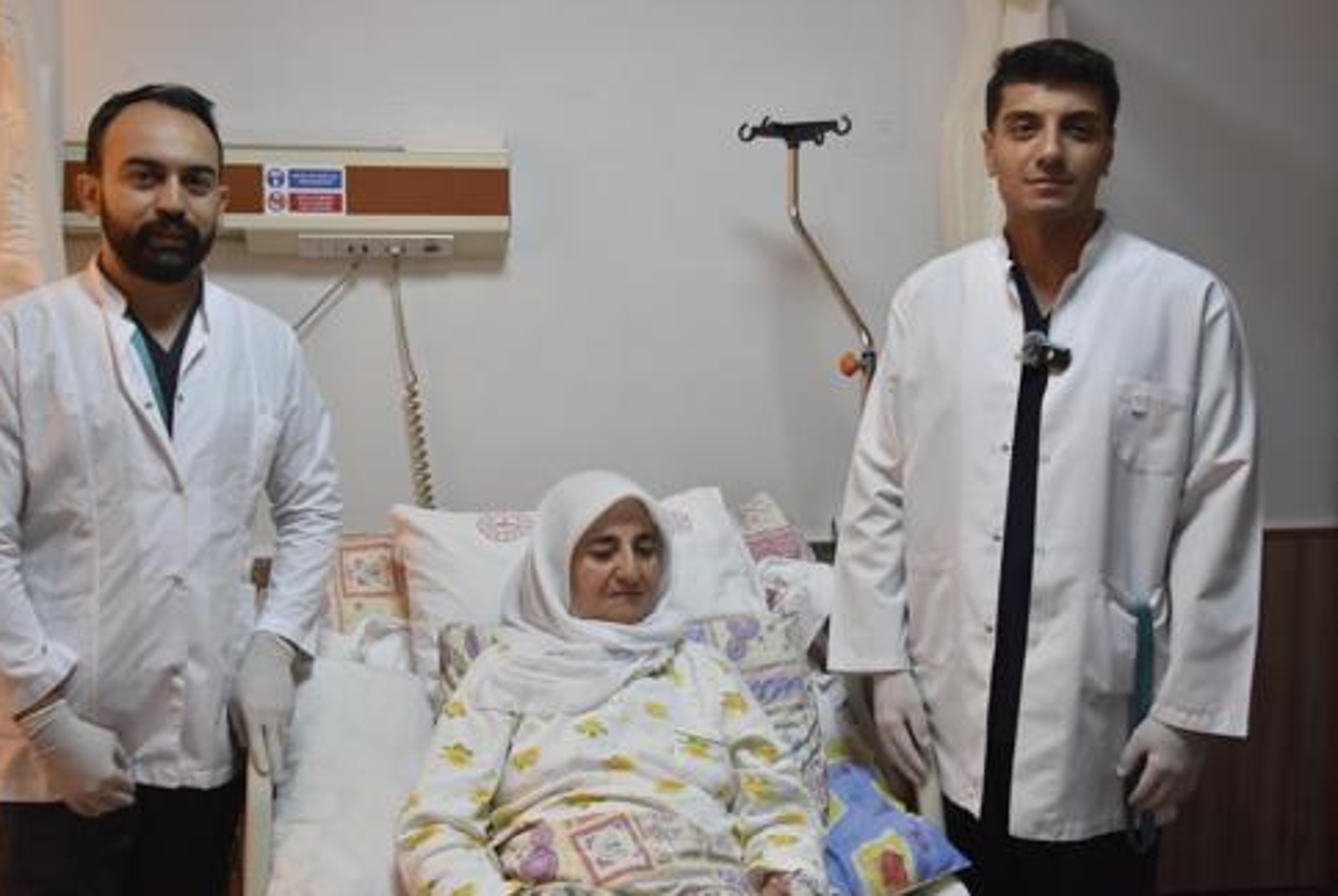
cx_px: 646
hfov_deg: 47.8
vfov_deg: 33.1
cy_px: 434
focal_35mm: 41
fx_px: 1509
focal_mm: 25
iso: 800
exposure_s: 1/100
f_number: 5
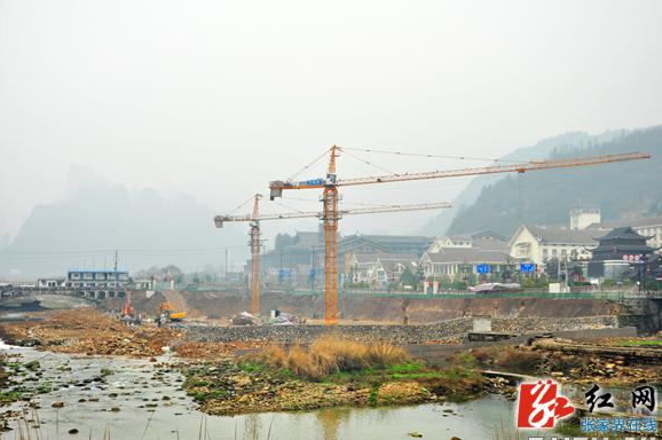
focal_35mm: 55
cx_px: 331
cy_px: 226
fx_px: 1001
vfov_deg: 24.8
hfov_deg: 36.6
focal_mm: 35
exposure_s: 1/250
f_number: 8
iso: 200
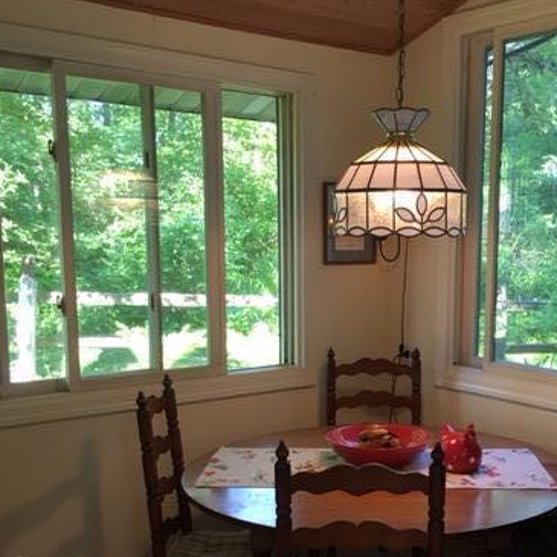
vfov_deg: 37.3
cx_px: 400
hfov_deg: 36.9
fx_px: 819
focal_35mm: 45
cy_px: 359
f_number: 2.2
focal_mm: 4.15
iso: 40
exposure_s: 1/30
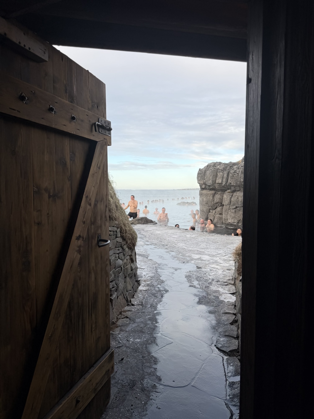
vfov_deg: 71.6
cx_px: 157
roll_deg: -0.6
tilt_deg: -3.8
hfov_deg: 56.8
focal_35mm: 24
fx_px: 290
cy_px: 210
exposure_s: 1/1075
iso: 80
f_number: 1.78
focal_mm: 6.76
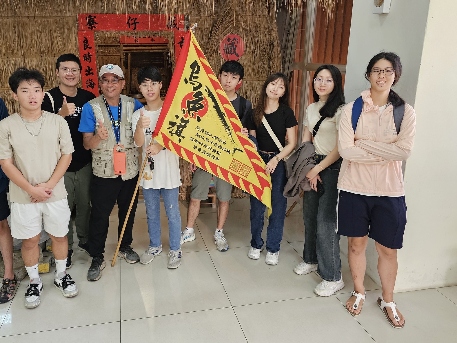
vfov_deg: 49.6
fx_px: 370
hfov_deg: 62.9
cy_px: 150
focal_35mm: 28
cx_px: 183
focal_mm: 6.3
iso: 640
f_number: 1.7
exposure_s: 1/120
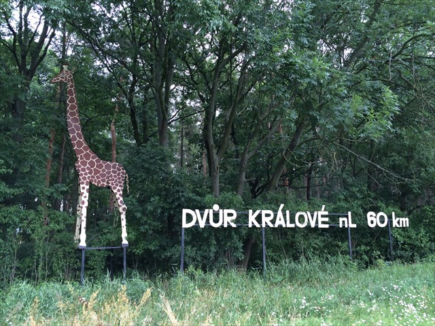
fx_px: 377
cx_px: 218
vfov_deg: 46.8
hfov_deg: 60.0
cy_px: 163
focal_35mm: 30
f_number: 2.2
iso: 50
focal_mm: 4.12
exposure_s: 1/60
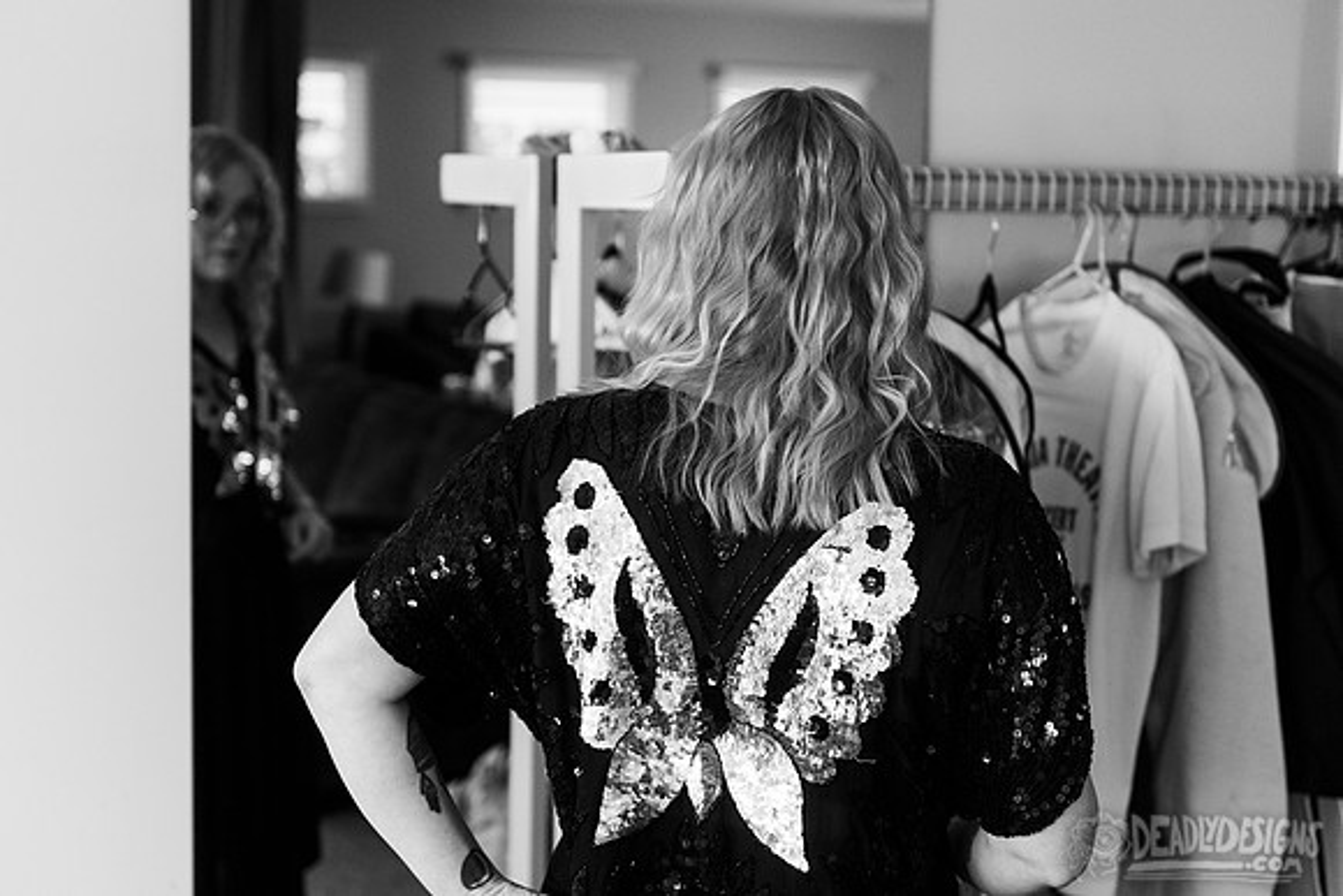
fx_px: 2080
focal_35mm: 56
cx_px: 663
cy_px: 421
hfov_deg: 35.8
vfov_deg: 24.3
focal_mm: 50
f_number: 3.2
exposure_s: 1/125
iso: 1600
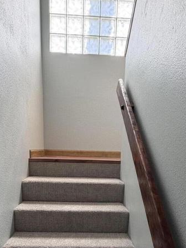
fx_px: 229
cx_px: 93
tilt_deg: -13.5
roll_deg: -1.7
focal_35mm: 32
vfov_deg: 51.9
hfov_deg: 44.2
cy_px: 210
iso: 64
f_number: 2.2
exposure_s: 1/121
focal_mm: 2.22
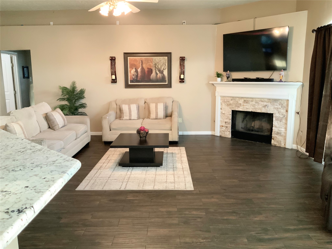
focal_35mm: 29
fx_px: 278
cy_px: 124
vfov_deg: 48.2
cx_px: 166
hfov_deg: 61.7
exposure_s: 1/40
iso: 200
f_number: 1.8
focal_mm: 3
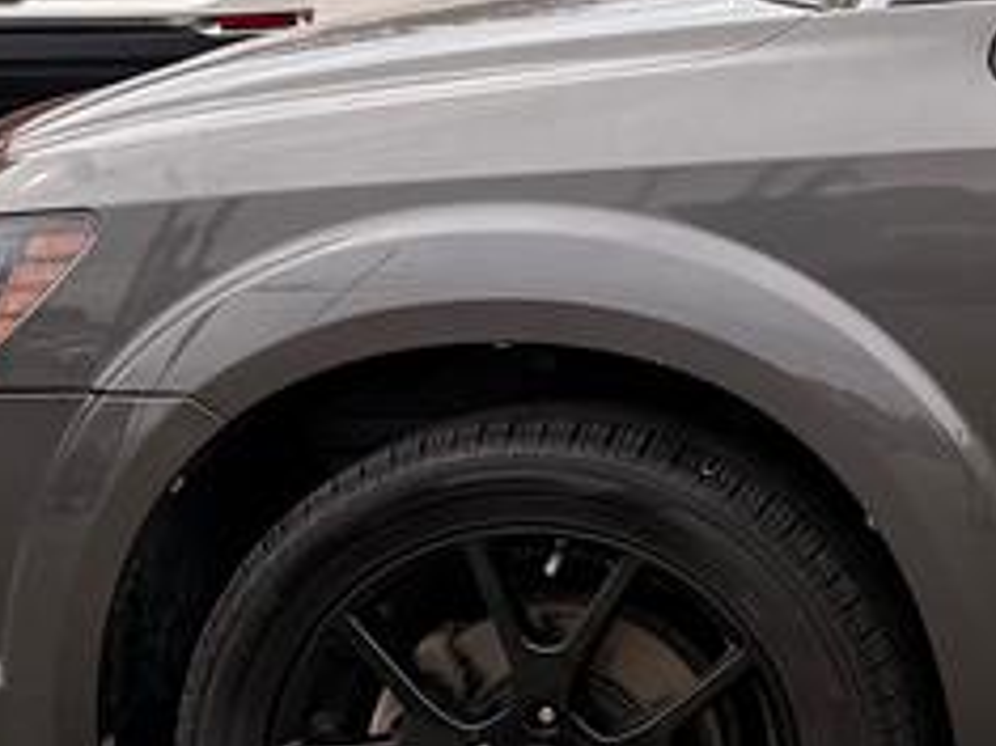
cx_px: 2047
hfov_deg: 12.9
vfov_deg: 11.3
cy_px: 119
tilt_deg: -4.9
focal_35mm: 131
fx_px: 3767
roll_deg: -2.6
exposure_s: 1/1812
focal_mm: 6.76
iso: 80
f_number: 1.78
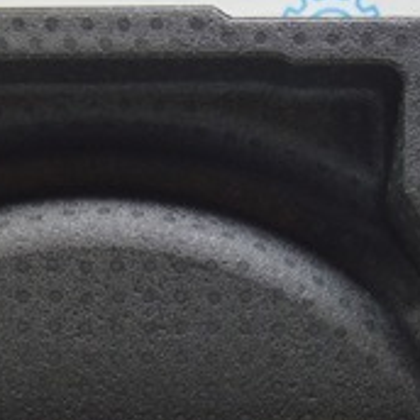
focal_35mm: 104
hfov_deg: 16.6
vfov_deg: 16.2
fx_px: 1428
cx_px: 83
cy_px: 468
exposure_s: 1/40
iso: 400
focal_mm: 22
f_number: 3.8
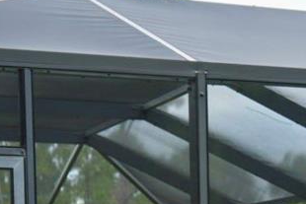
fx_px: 1318
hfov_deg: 12.9
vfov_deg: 8.5
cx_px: 385
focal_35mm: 155
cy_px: 388
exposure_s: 1/60
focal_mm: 30
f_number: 4
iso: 100
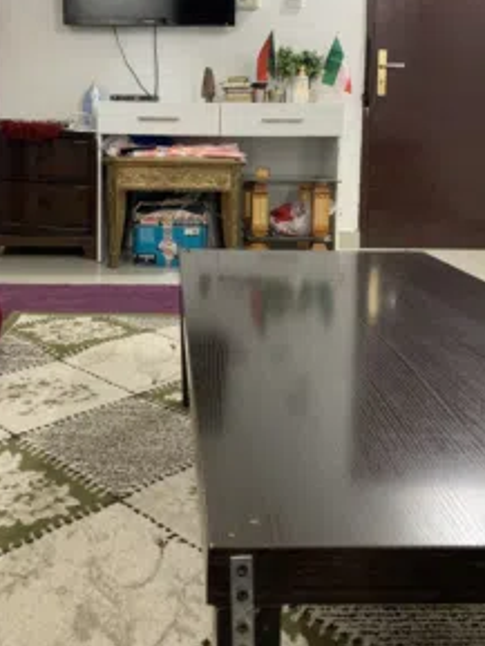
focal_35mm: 36
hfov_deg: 39.5
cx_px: 186
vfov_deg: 50.2
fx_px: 672
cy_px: 201
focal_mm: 4.25
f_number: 1.8
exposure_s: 1/50
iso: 250
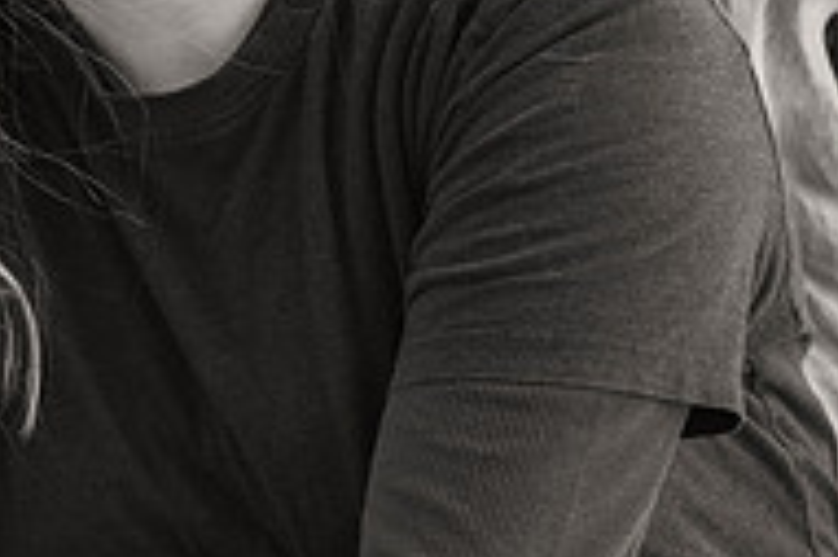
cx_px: -70
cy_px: -160
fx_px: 4954
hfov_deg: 9.6
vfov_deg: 6.4
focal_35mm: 213
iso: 400
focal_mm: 70
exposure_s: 1/320
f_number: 4
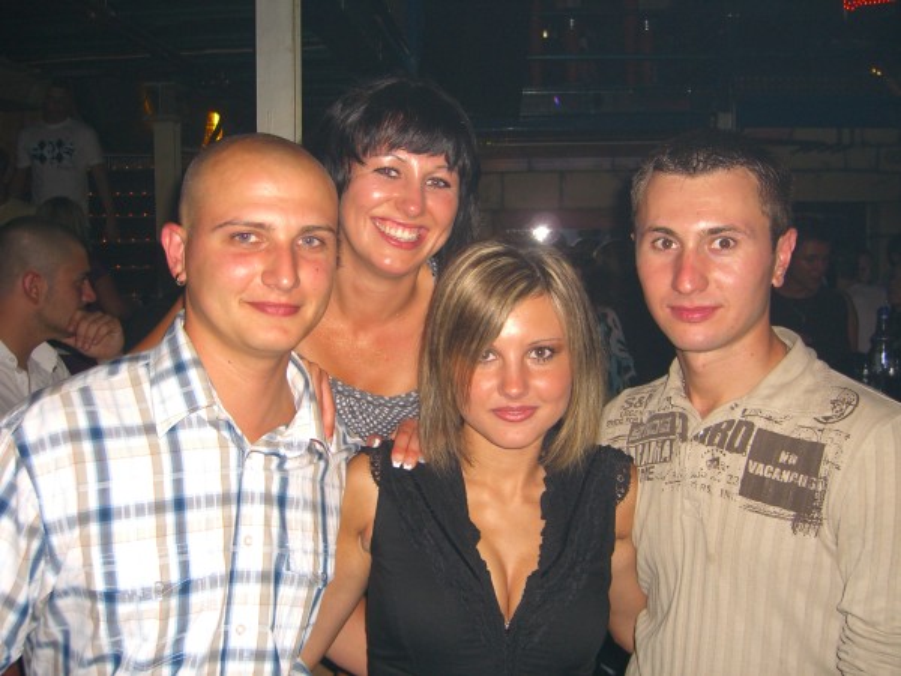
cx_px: 450
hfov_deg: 49.0
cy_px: 338
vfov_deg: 37.7
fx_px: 989
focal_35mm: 38
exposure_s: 1/60
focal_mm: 7.9
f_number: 2.8
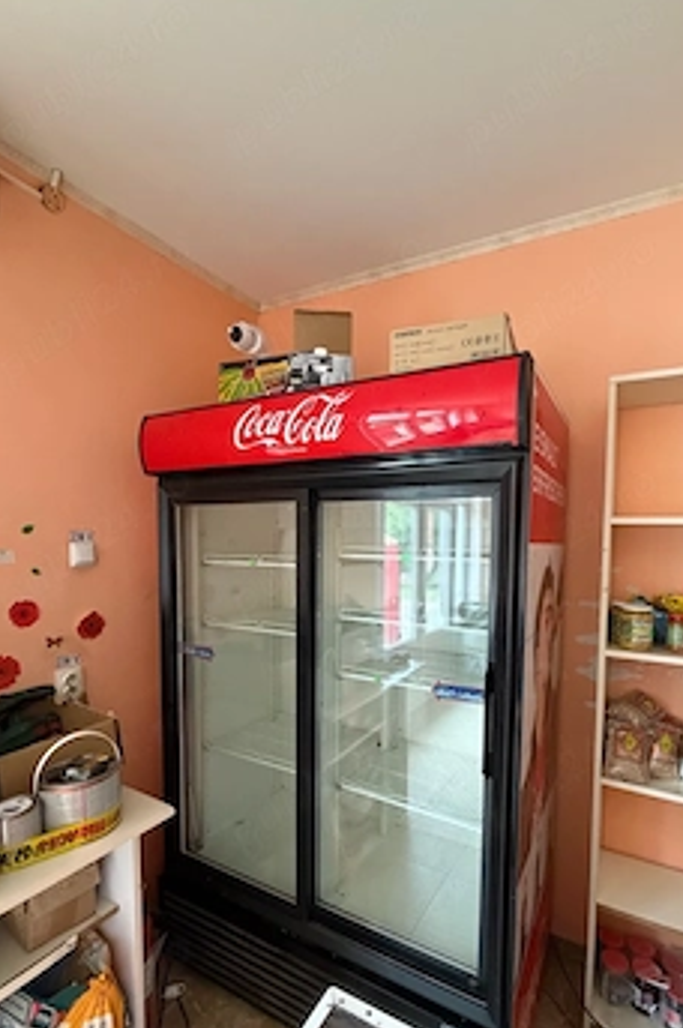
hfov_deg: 70.0
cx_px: 386
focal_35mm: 17
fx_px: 485
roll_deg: -1.6
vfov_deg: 92.9
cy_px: 578
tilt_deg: -4.5
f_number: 2.2
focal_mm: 2.22
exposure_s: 1/60
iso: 640
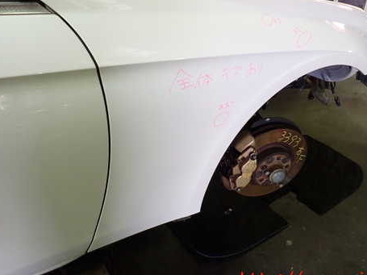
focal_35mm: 33
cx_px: 181
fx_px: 350
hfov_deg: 55.4
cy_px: 109
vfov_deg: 42.7
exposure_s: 1/40
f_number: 2
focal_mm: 4.5
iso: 200
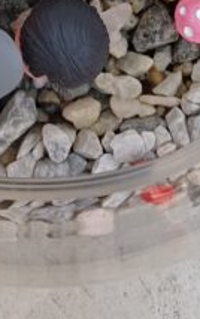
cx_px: 48
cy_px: -149
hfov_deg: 13.2
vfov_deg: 18.7
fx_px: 862
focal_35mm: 99
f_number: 1.8
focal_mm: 4.65
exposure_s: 1/50
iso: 250
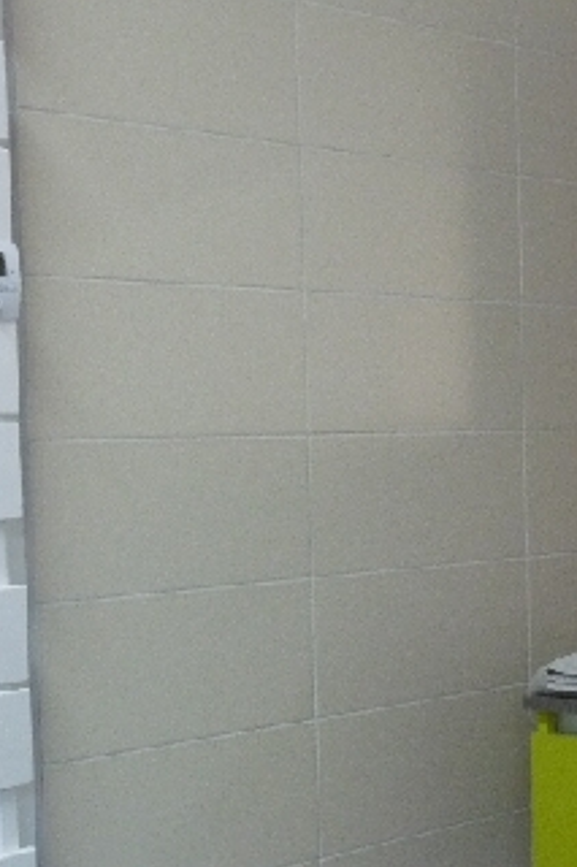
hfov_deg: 15.0
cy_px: 645
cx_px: 494
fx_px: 2166
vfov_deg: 22.4
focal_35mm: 90
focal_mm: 7.3
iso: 400
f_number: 3
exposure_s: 1/30
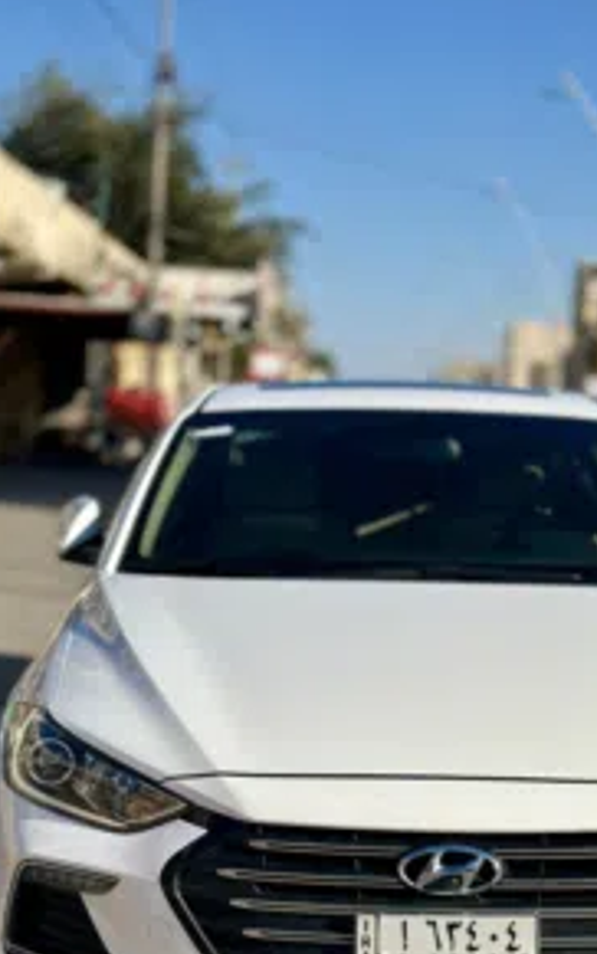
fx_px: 1821
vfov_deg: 29.2
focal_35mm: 70
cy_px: 623
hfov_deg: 18.6
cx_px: 367
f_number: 1.78
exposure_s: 1/13699
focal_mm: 6.86
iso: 100
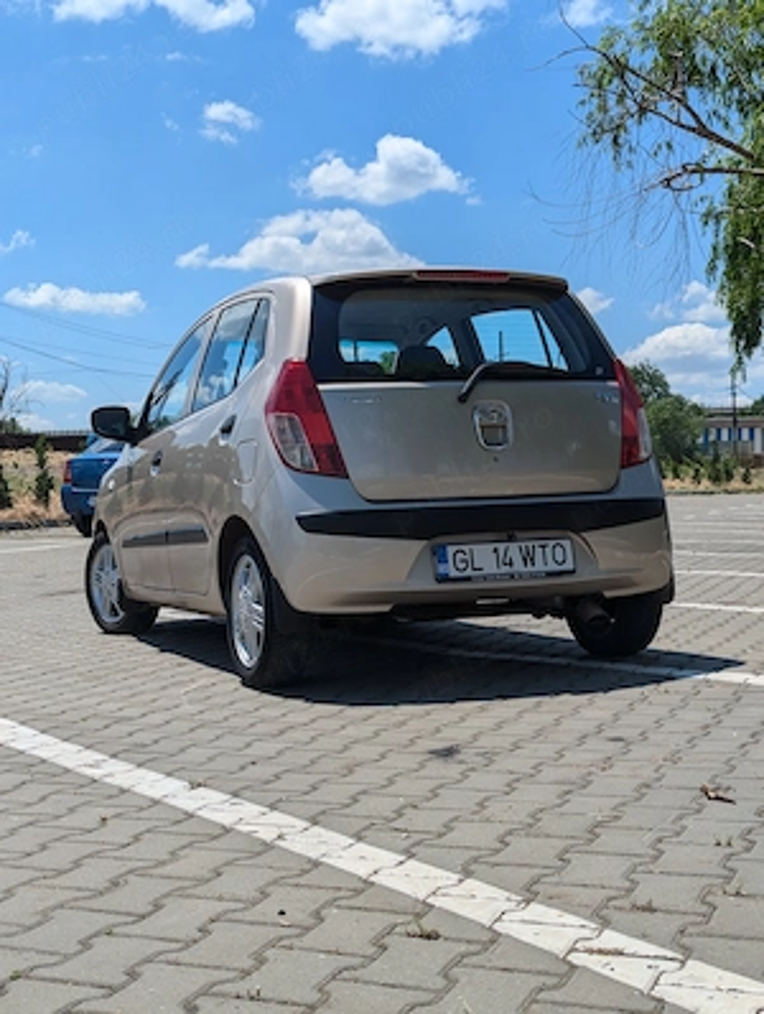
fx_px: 1408
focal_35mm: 48
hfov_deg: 30.4
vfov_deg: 39.6
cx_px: 382
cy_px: 507
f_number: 1.85
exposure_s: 1/3165
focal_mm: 6.81
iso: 46
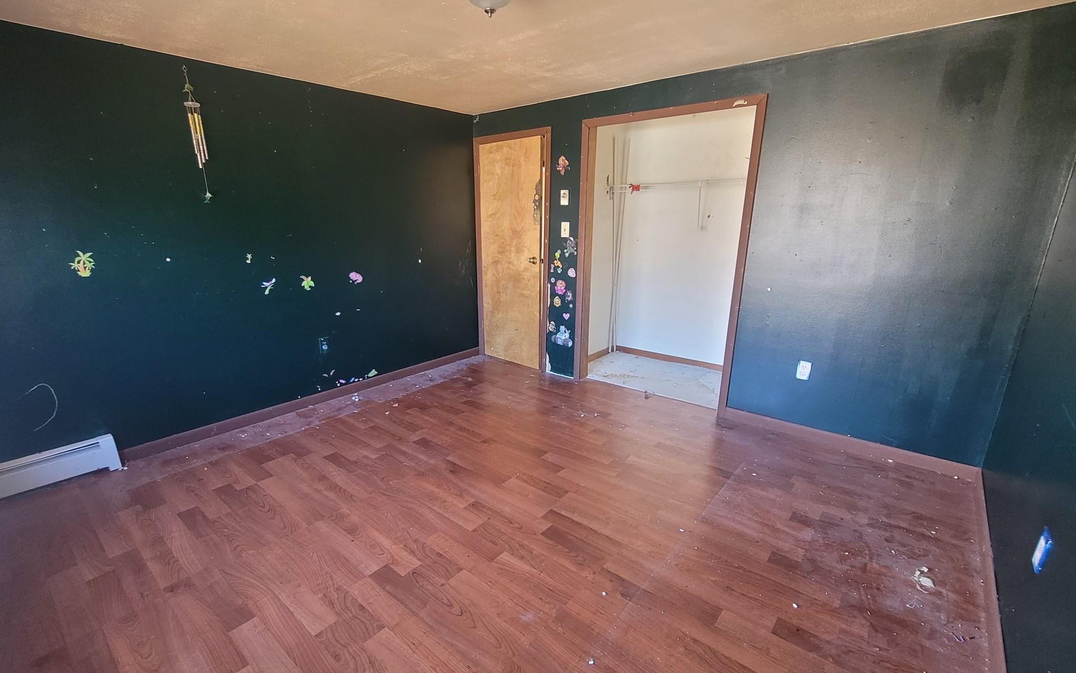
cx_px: 510
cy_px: 361
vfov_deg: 74.7
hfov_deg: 101.4
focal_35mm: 15
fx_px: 440
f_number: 2.2
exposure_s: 1/60
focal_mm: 2.2
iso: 400
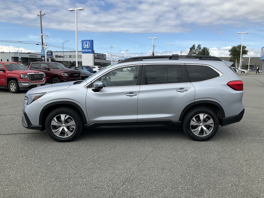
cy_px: 99
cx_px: 132
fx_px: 221
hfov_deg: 61.7
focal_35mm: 29
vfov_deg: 48.2
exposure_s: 1/1984
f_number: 1.8
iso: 25
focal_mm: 3
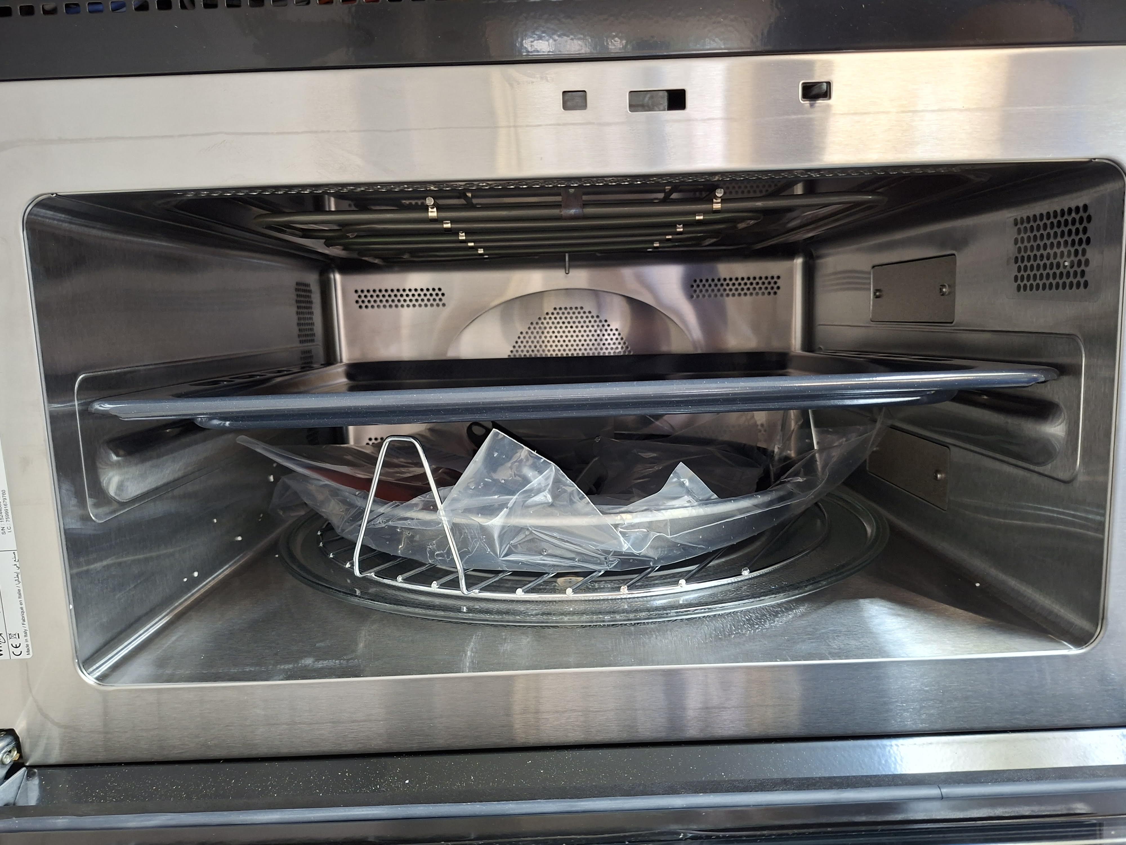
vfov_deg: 58.9
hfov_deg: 73.9
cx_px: 563
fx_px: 748
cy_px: 422
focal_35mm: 23
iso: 400
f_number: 1.8
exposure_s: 1/25
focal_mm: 5.54
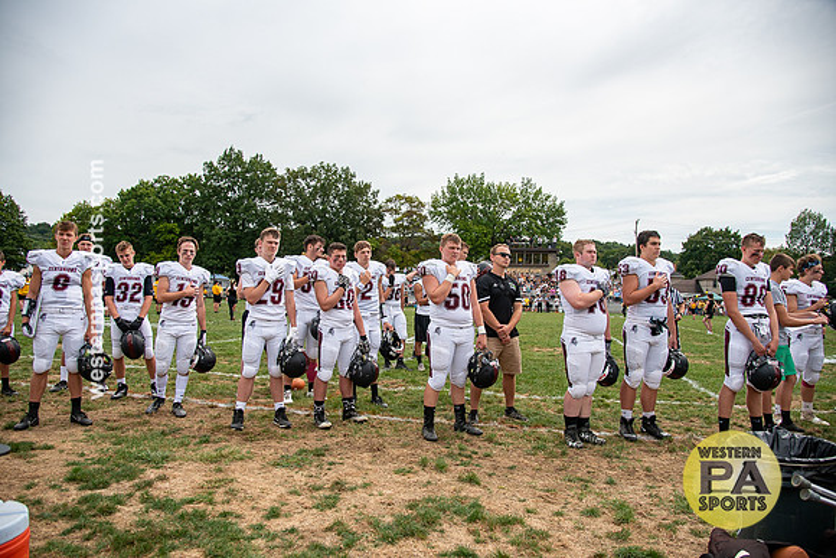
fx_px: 557
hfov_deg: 73.7
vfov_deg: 53.2
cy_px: 279
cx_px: 418
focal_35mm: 24
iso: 320
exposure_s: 1/2500
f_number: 4.5
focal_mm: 24
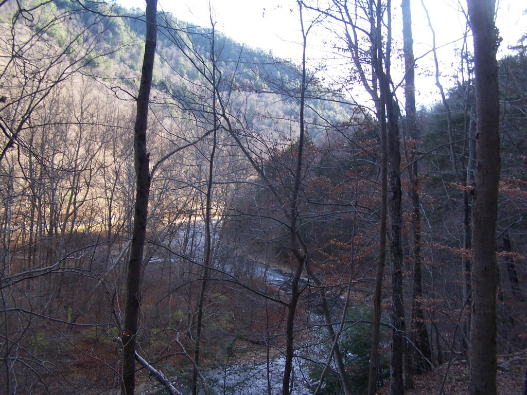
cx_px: 264
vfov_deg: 37.7
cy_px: 198
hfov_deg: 49.0
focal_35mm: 38
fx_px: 579
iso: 80
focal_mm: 6.3
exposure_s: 1/100
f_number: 2.8
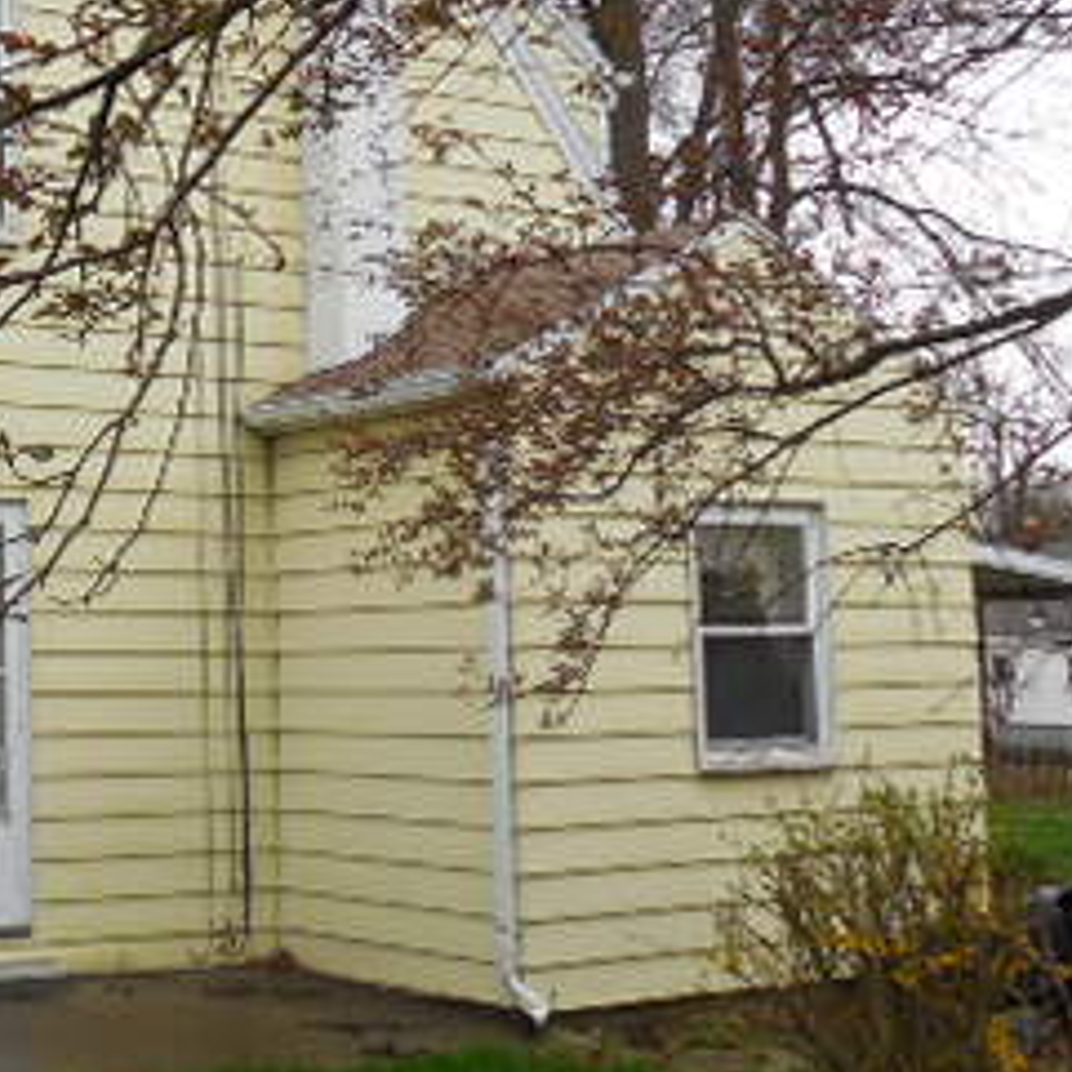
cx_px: -40
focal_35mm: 61
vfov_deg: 28.1
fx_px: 2137
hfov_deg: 26.4
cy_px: 414
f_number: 3.5
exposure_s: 1/160
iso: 125
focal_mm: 4.6
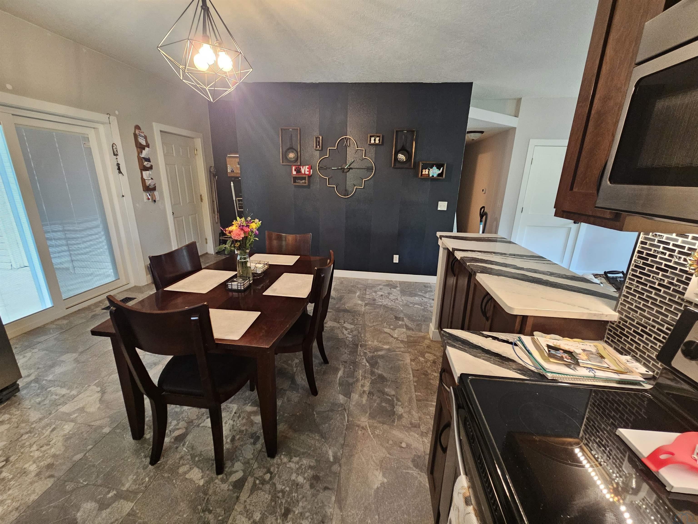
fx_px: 262
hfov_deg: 106.2
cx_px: 349
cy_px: 262
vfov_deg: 89.9
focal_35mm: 13
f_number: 2.2
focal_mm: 2.2
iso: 500
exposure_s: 1/30
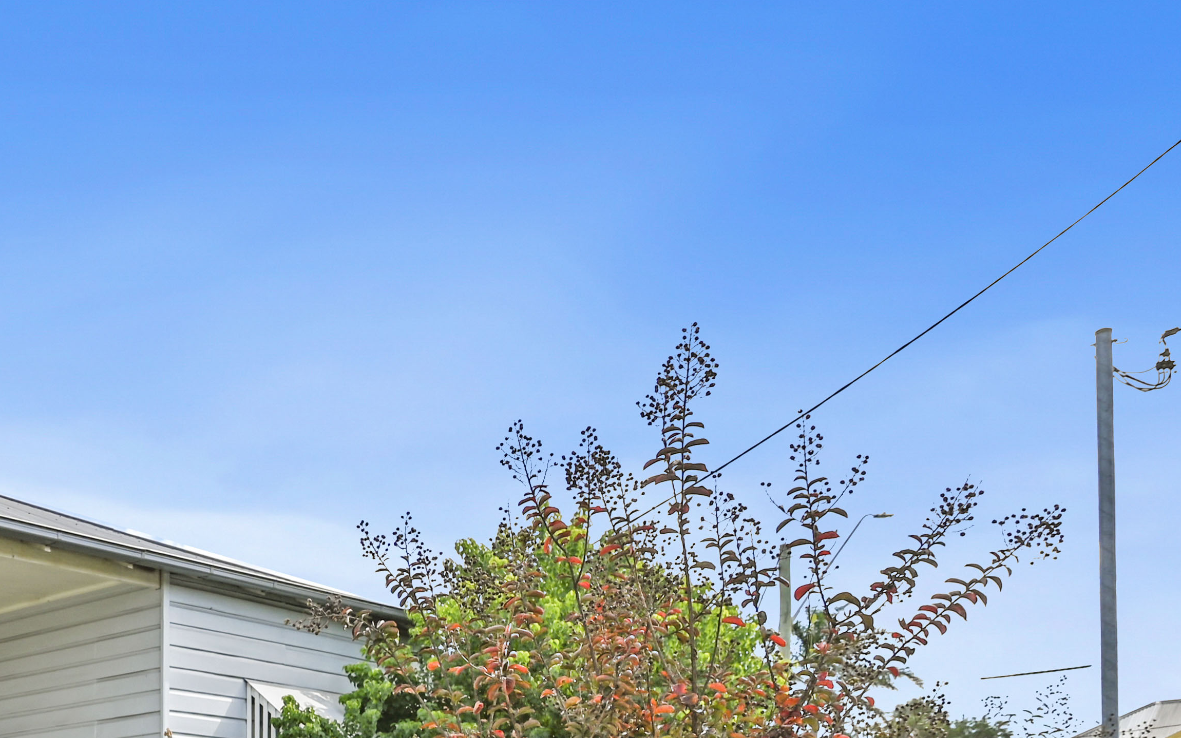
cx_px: -122
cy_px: 912
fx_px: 1330
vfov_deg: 27.0
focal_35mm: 41
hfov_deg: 39.2
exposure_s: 1/250
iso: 100
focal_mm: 15.5
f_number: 5.6
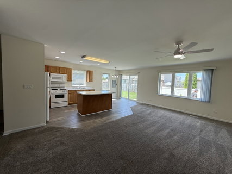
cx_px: 116
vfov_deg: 85.6
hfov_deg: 102.1
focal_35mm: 14
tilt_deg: -3.0
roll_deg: -1.9
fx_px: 94
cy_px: 87
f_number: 2.2
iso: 50
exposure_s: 1/177
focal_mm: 2.22
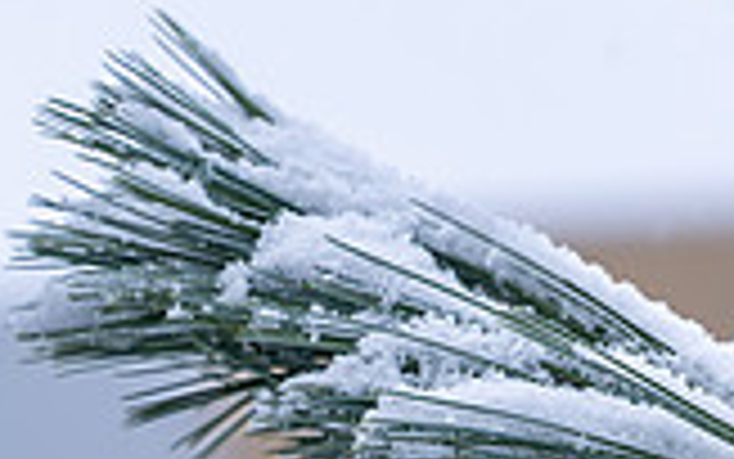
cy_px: 533
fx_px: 5083
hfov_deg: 8.3
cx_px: 540
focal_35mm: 254
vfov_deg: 5.2
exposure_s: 1/320
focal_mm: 70
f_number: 3.5
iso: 200
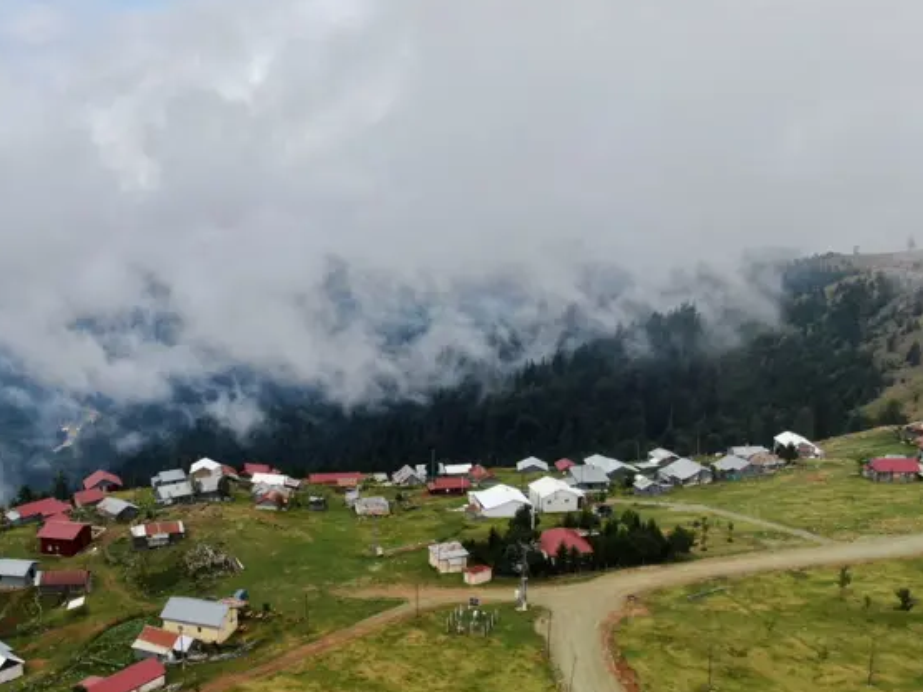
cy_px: 435
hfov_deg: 48.1
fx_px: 1013
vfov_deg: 37.5
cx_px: 302
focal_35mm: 38
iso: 110
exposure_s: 1/2000
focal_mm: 4.39
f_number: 2.8
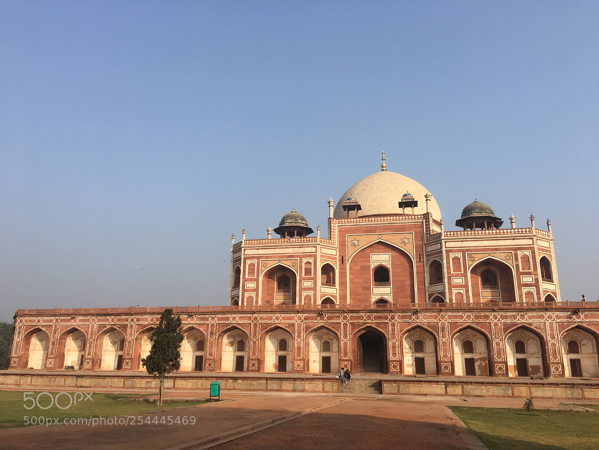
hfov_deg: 61.7
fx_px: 502
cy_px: 225
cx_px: 300
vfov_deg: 48.2
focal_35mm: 29
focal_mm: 4.15
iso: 25
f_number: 2.2
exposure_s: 1/1166
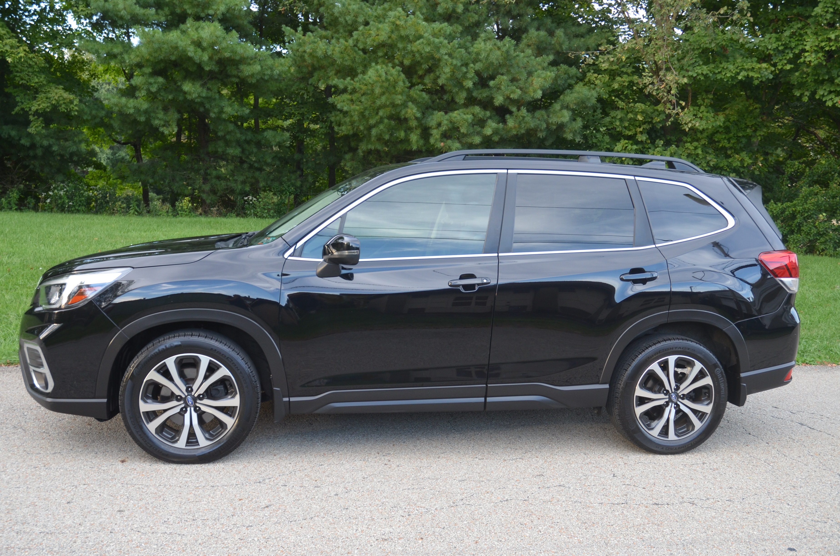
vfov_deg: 39.8
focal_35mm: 33
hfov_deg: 57.3
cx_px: 420
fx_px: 768
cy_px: 278
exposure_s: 1/80
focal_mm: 22
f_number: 4.5
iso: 400
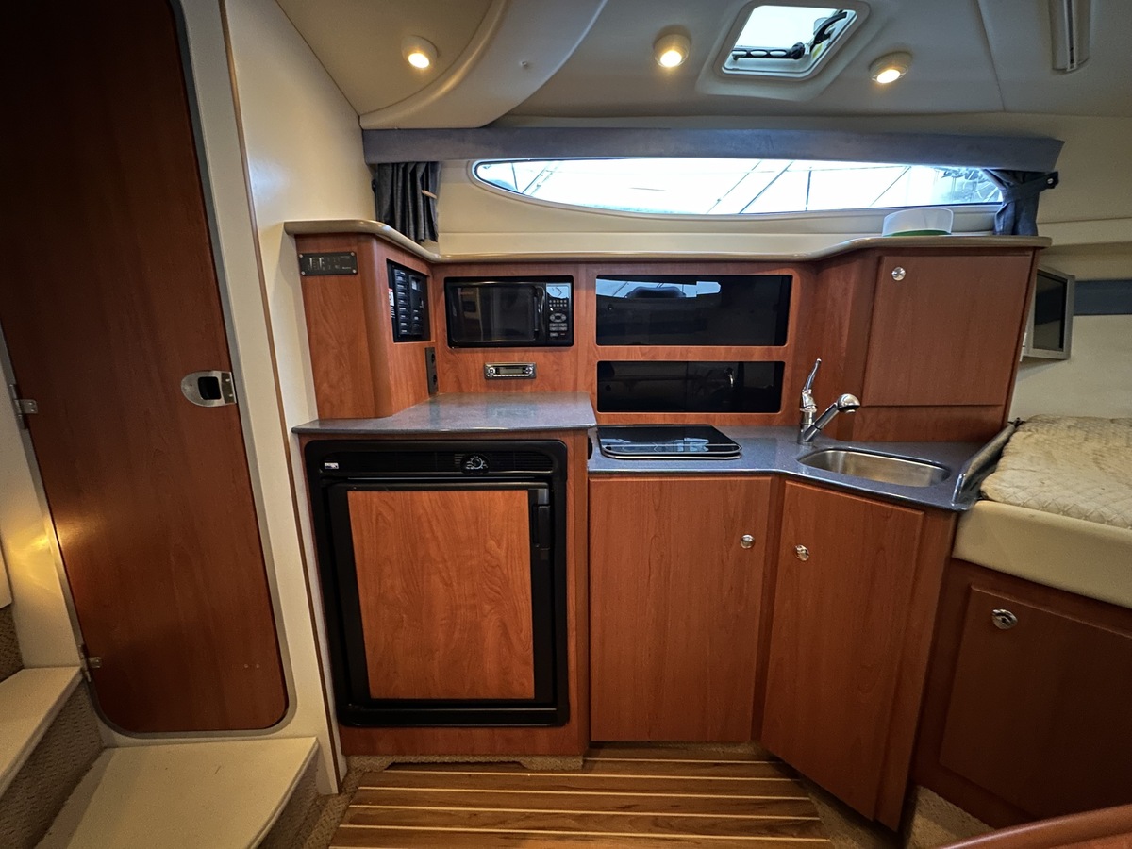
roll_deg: -1.3
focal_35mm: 14
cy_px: 424
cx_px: 566
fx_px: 458
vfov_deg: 85.7
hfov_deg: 102.1
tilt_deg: -12.9
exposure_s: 1/12
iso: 1250
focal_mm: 2.22
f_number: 2.2
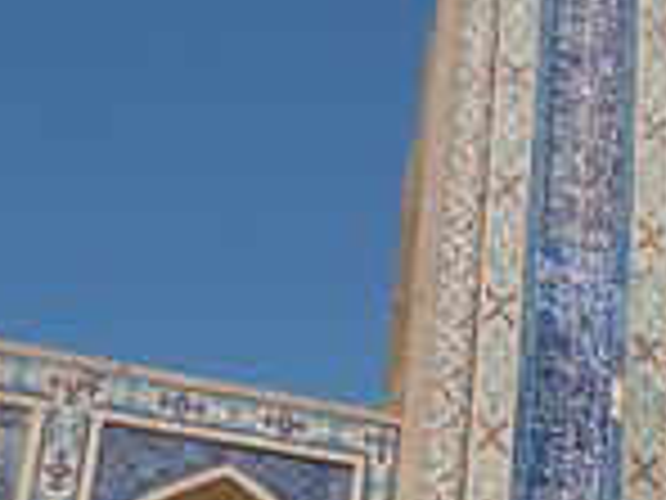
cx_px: 734
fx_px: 1558
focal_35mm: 81
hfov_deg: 22.7
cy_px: 624
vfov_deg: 17.3
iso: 200
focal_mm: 12
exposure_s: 1/800
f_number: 7.1
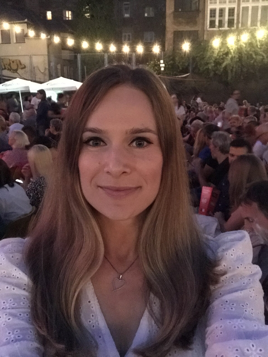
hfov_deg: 44.2
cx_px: 134
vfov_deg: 56.8
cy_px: 178
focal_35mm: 32
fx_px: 330
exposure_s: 1/17
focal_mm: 2.87
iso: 2000
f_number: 2.2
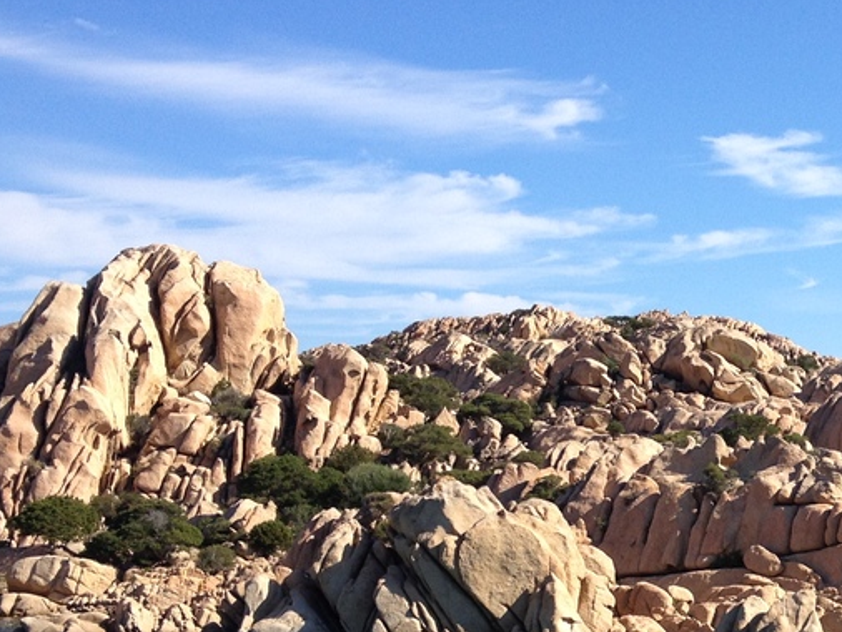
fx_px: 2020
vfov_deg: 17.6
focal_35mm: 83
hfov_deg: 22.4
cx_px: 892
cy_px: 544
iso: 64
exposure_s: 1/1493
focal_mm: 4.28
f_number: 2.4
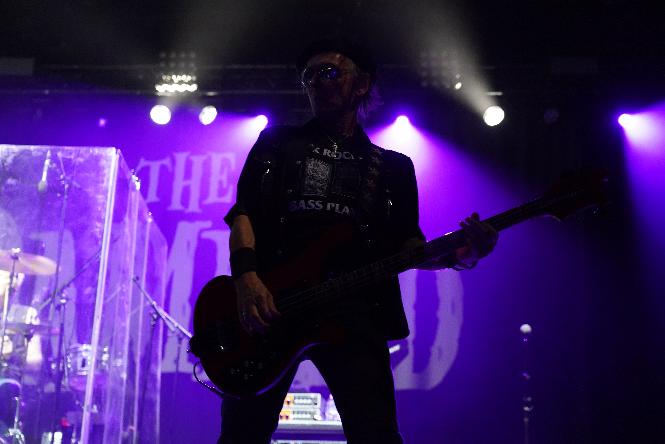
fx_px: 1053
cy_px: 222
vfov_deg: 23.8
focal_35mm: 57
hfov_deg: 35.1
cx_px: 332
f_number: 4
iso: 6400
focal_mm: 57
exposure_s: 1/160
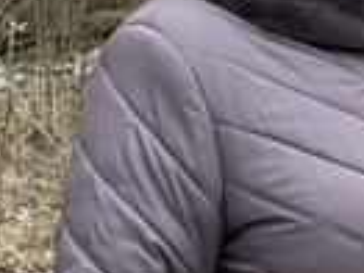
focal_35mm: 235
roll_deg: +1.3
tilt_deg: -5.2
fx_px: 2469
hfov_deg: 8.4
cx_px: 361
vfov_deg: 6.3
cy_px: 106
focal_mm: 9
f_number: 2.8
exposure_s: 1/99
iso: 125
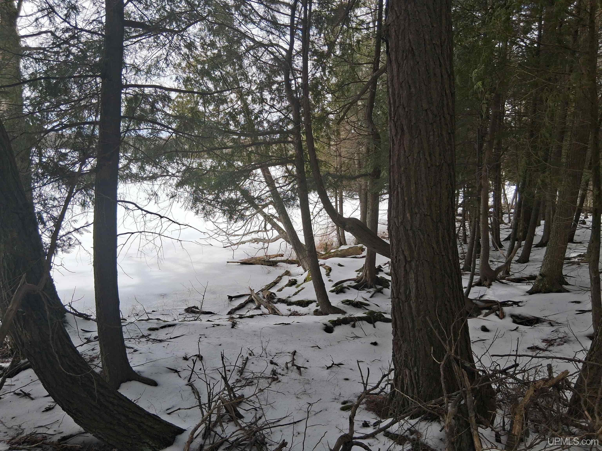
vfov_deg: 53.1
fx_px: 452
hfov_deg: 67.3
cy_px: 226
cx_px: 301
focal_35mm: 26
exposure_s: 1/414
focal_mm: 3.98
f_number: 1.8
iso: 25
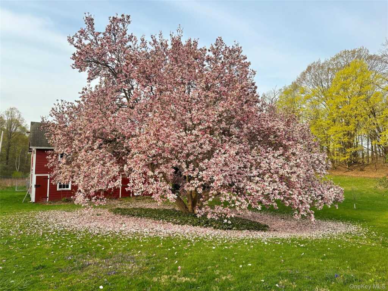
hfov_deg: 71.6
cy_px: 146
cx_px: 194
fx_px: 269
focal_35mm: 24
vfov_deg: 56.8
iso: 80
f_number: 1.78
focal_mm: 6.86
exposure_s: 1/927
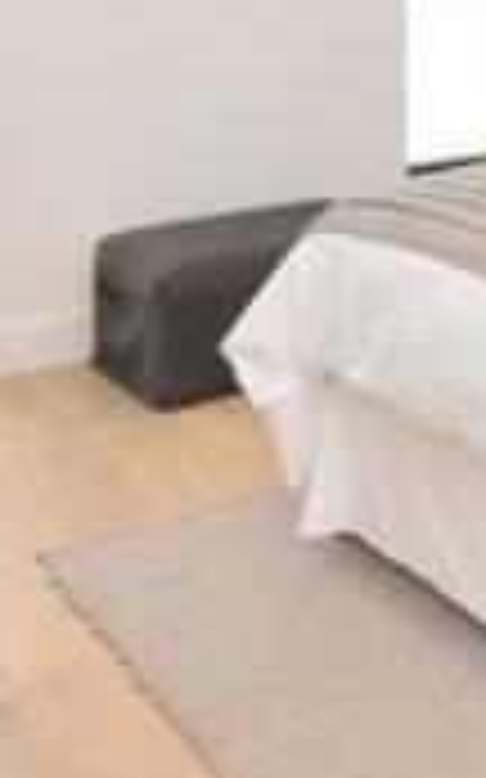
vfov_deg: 31.2
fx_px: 1230
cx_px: 864
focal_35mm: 58
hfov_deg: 18.0
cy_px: -79
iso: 500
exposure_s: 1/25
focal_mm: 10
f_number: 9
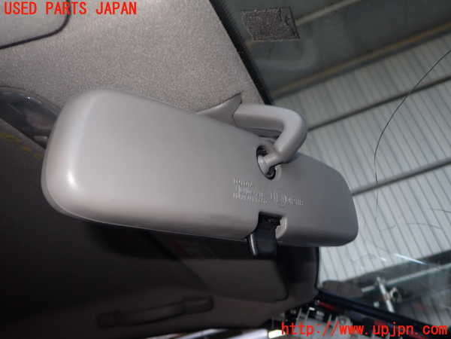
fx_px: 391
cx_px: 226
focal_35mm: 30
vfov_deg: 46.8
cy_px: 170
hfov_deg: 60.0
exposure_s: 1/30
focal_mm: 5.4
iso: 125
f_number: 6.3
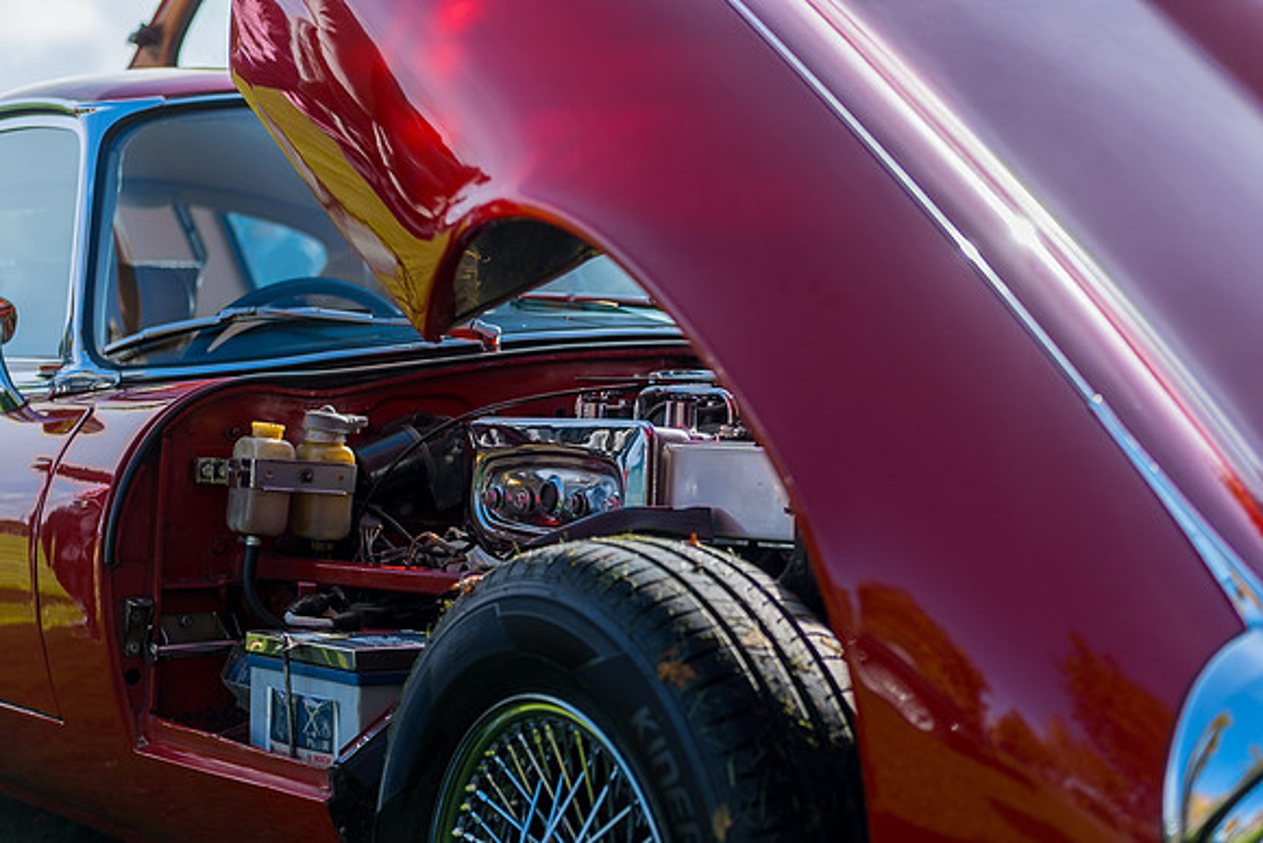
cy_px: 422
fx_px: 2632
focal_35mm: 75
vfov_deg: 18.2
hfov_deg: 27.0
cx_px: 632
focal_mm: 50
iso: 160
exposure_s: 1/1600
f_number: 2.5
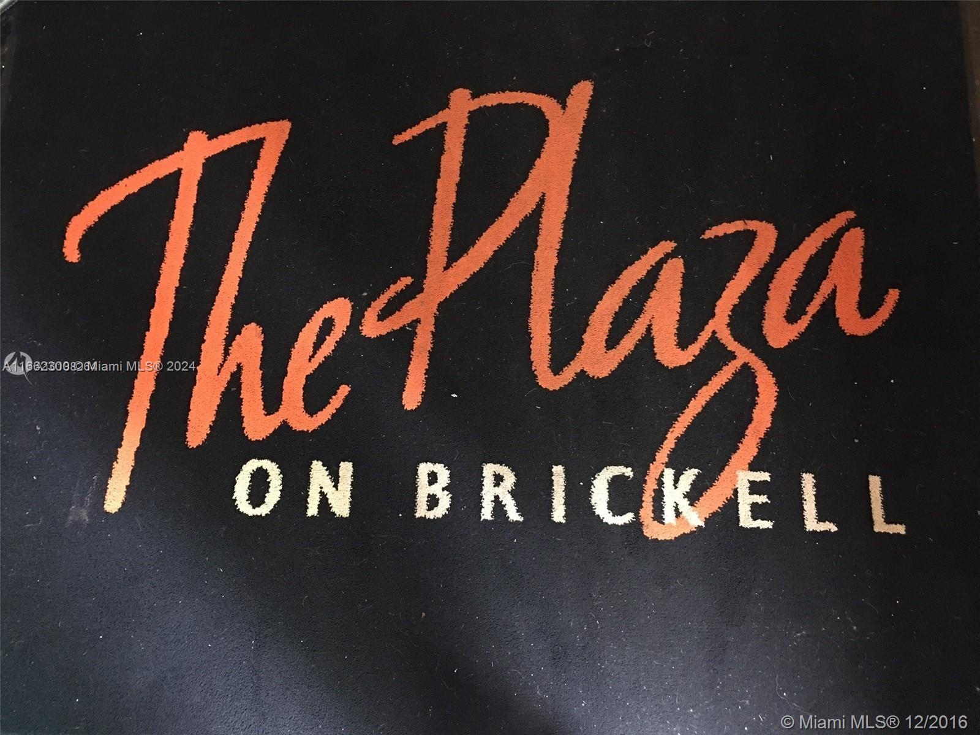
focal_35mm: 29
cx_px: 490
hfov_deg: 61.7
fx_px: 821
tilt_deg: -75.6
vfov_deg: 48.2
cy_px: 368
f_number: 2.2
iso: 80
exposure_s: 1/4
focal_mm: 4.15
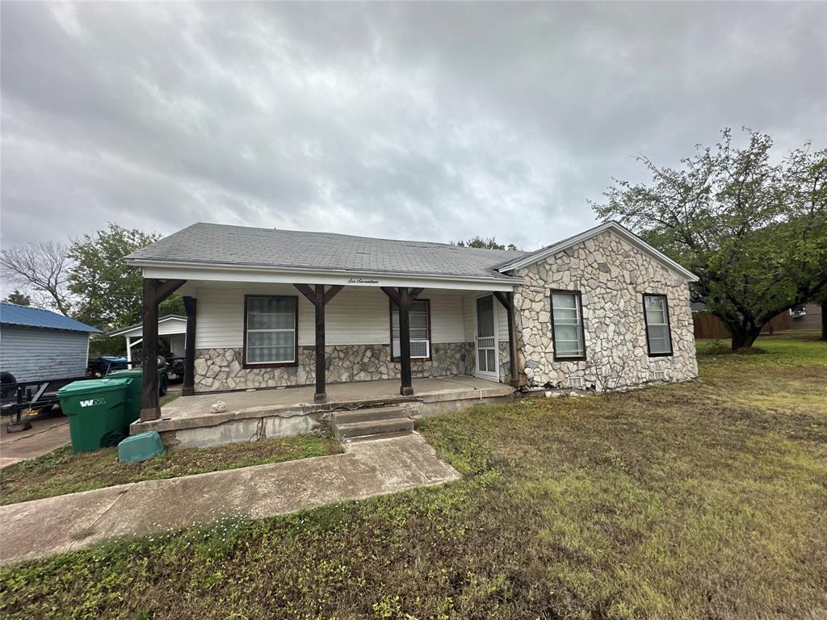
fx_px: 334
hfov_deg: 102.1
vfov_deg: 85.7
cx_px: 414
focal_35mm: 14
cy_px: 310
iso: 50
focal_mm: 2.22
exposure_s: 1/988
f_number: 2.2
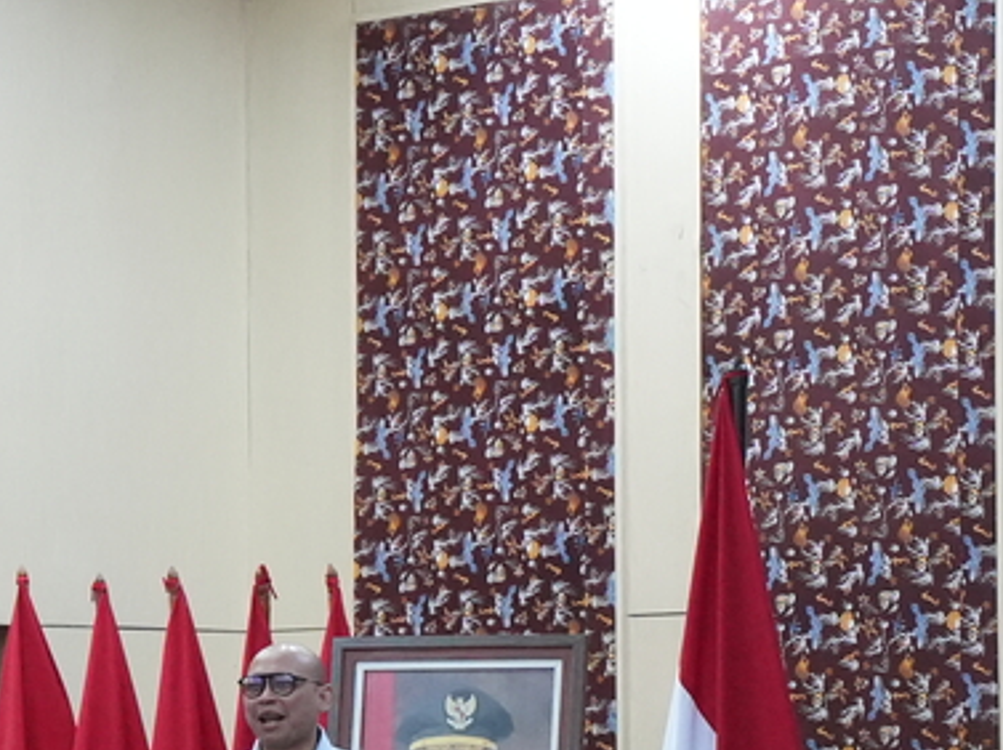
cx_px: 1163
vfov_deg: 9.8
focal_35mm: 150
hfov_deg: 12.9
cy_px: 782
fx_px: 4342
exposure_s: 1/100
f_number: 5.6
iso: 6400
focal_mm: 34
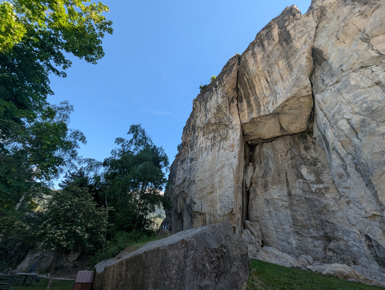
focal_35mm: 13
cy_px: 145
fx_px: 145
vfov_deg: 90.1
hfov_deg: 106.1
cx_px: 192
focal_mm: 1.95
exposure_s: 1/551
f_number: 2.2
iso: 56
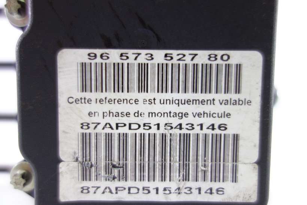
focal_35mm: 28
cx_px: 154
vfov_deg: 46.4
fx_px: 239
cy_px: 102
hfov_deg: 65.5
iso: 125
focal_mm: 10.4
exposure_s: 1/50
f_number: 1.8
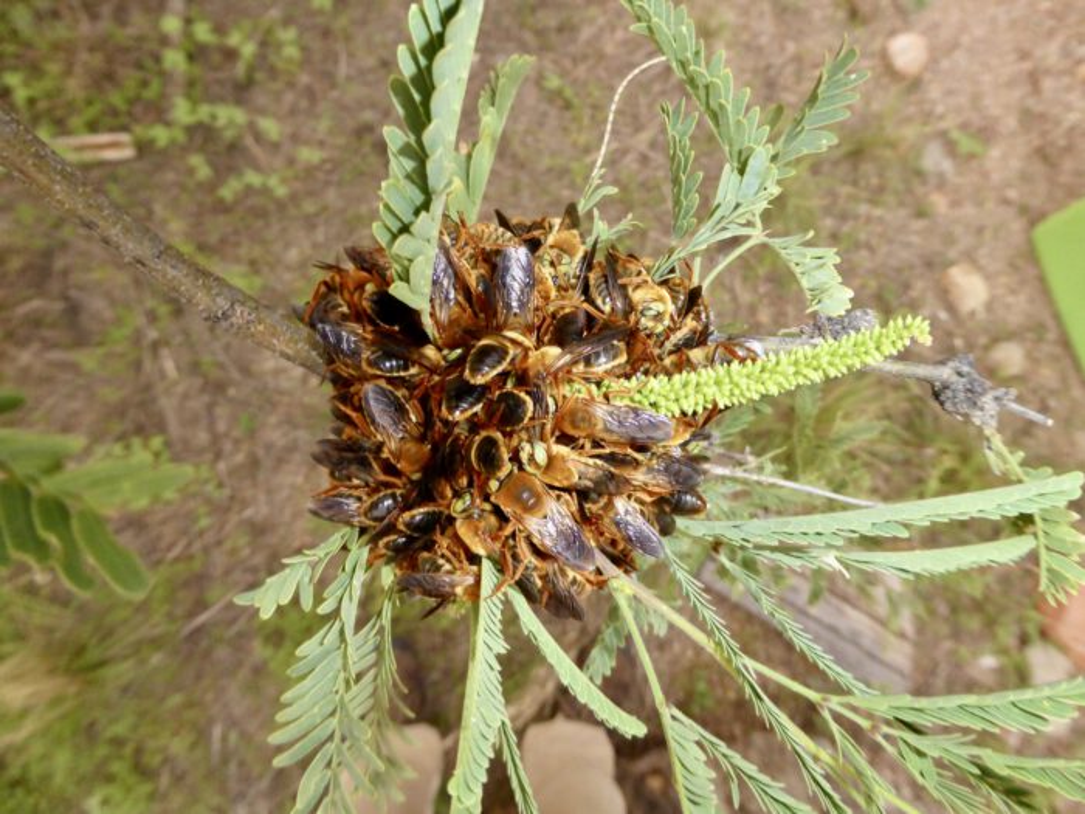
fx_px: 752
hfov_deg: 71.6
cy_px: 407
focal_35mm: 24
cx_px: 542
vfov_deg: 56.8
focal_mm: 4.3
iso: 500
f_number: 3.3
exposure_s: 1/60
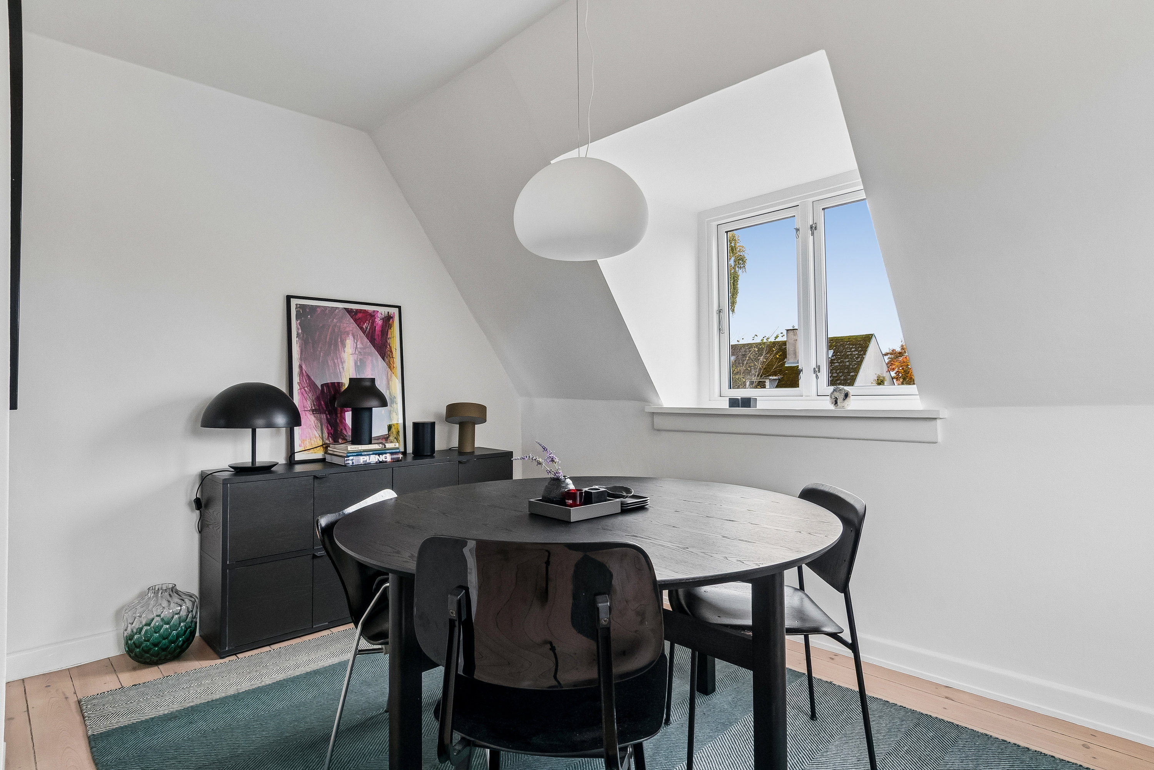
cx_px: 577
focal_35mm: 18
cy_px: 385
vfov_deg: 67.4
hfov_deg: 90.0
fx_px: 577
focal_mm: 12
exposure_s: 1/2
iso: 400
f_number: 10
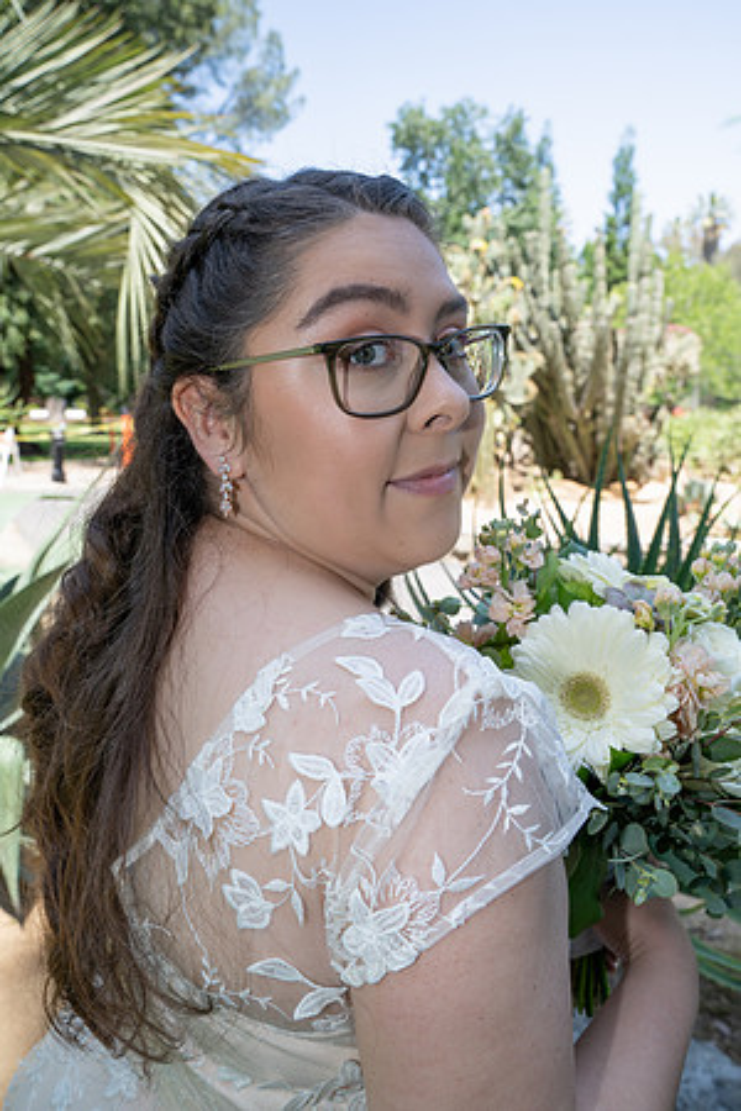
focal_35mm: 28
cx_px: 370
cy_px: 556
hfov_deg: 46.4
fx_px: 864
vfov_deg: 65.5
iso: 250
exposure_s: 1/250
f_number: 7.1
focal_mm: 28
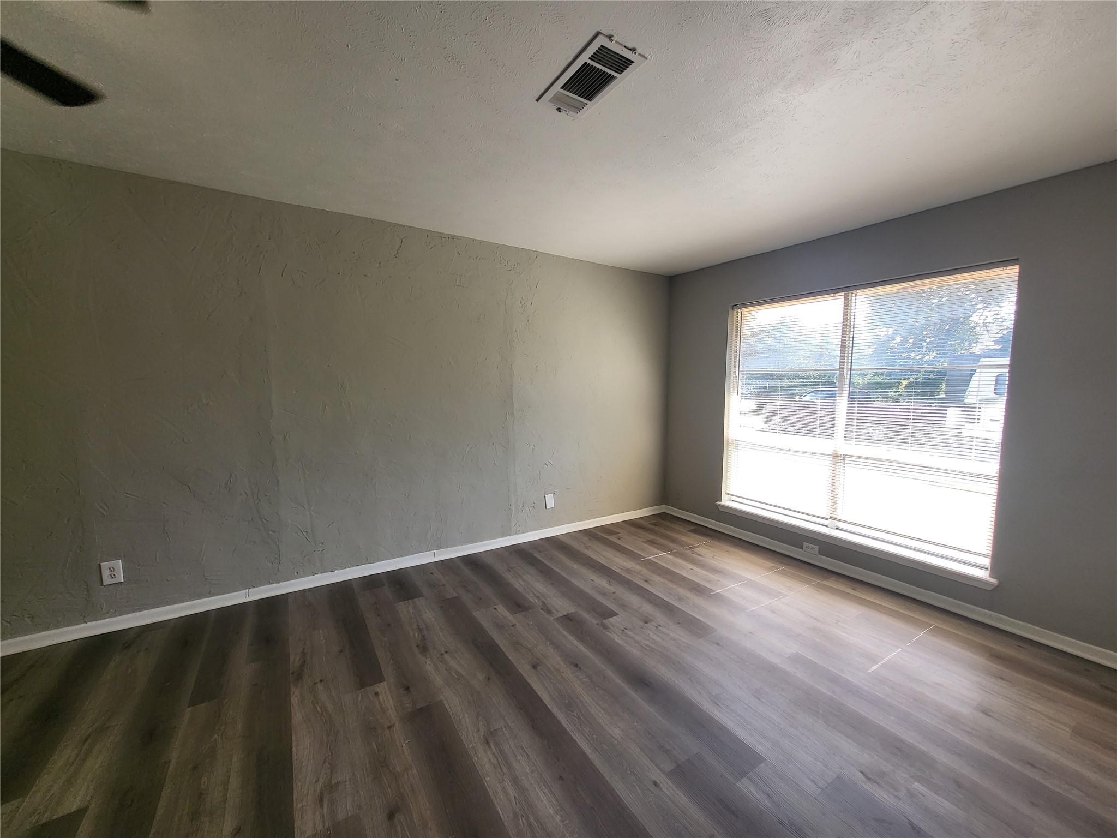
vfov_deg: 89.9
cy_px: 419
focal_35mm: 13
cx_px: 558
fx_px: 419
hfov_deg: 106.2
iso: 40
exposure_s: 1/120
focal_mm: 1.74
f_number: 2.2
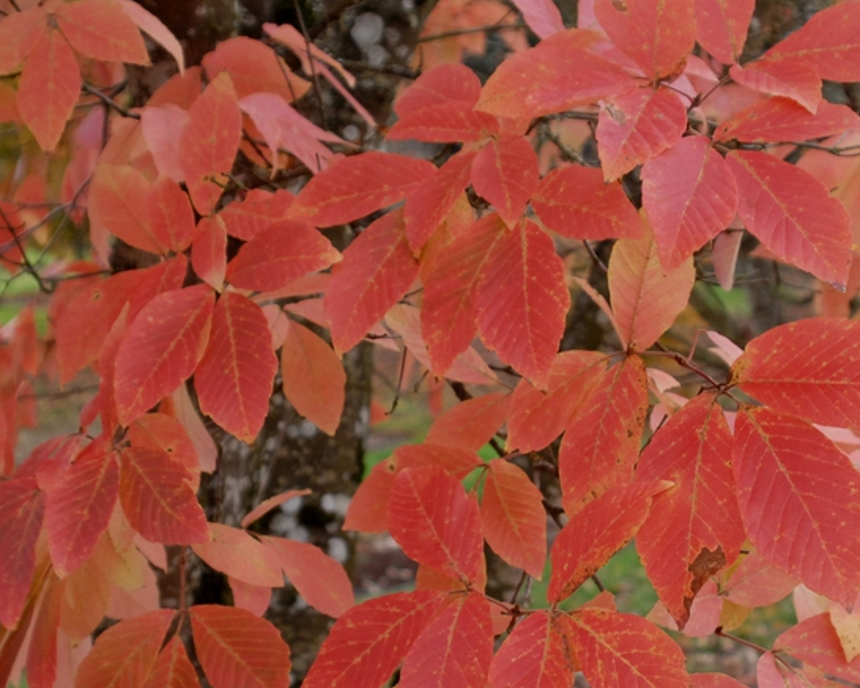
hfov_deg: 25.7
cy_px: 396
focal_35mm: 74
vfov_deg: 20.7
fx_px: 1884
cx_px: 474
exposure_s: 1/80
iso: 400
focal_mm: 28
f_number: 4.5
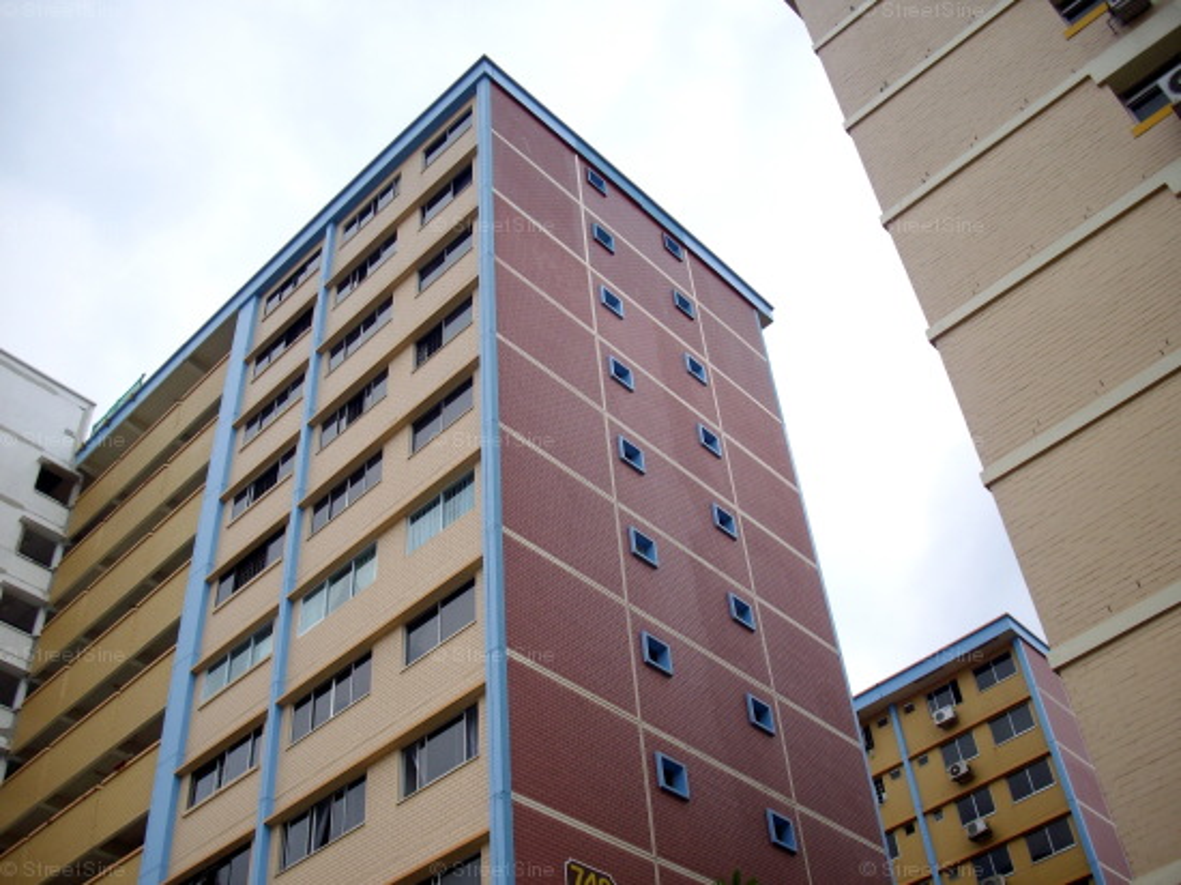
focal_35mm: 37
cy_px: 442
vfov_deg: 38.6
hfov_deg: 50.2
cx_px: 590
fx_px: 1262
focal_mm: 6.2
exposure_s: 1/200
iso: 80
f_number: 5.6
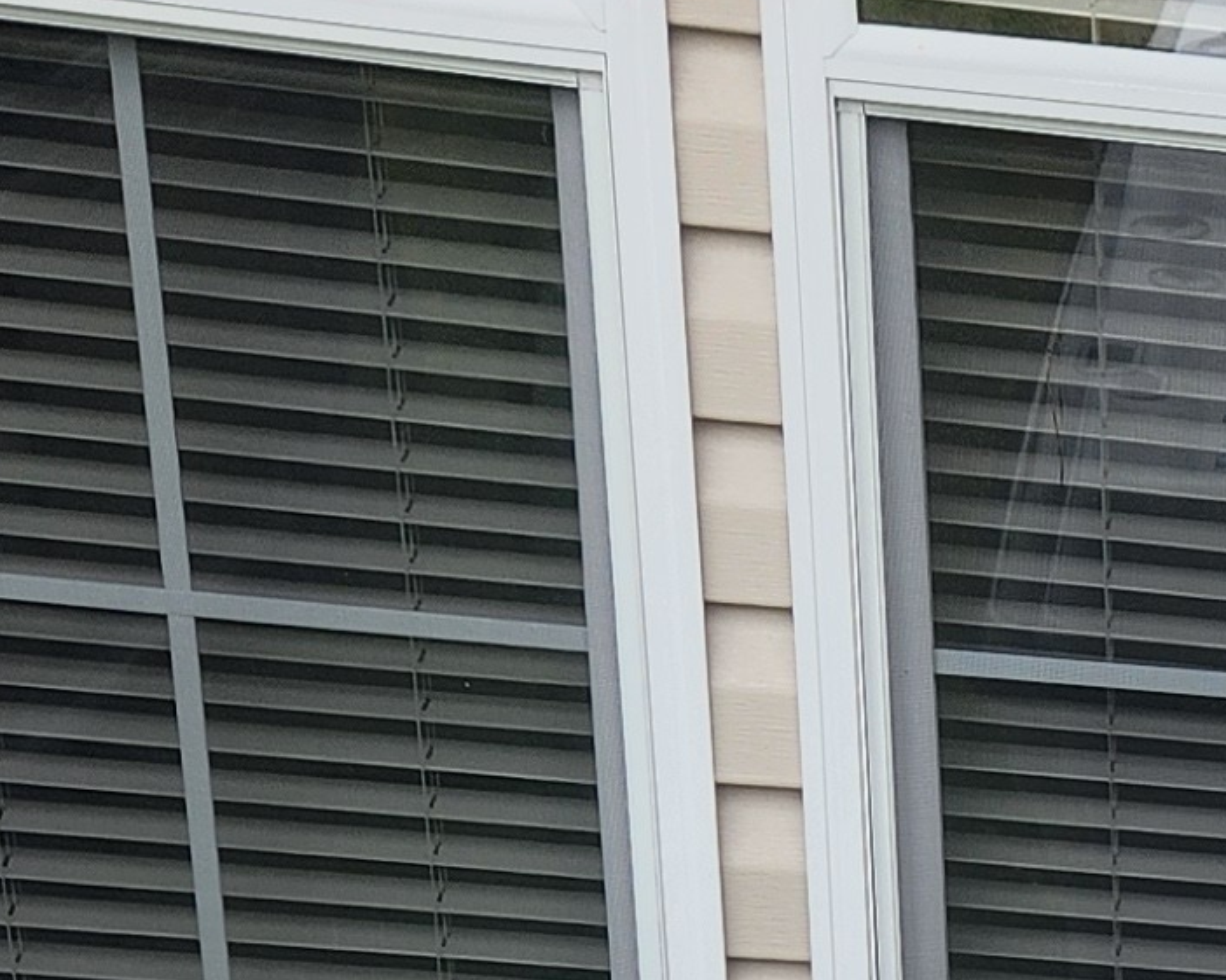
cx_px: 2527
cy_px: 1819
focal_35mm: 128
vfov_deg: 11.2
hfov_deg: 12.9
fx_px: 4643
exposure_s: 1/675
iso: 20
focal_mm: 5.4
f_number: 1.8
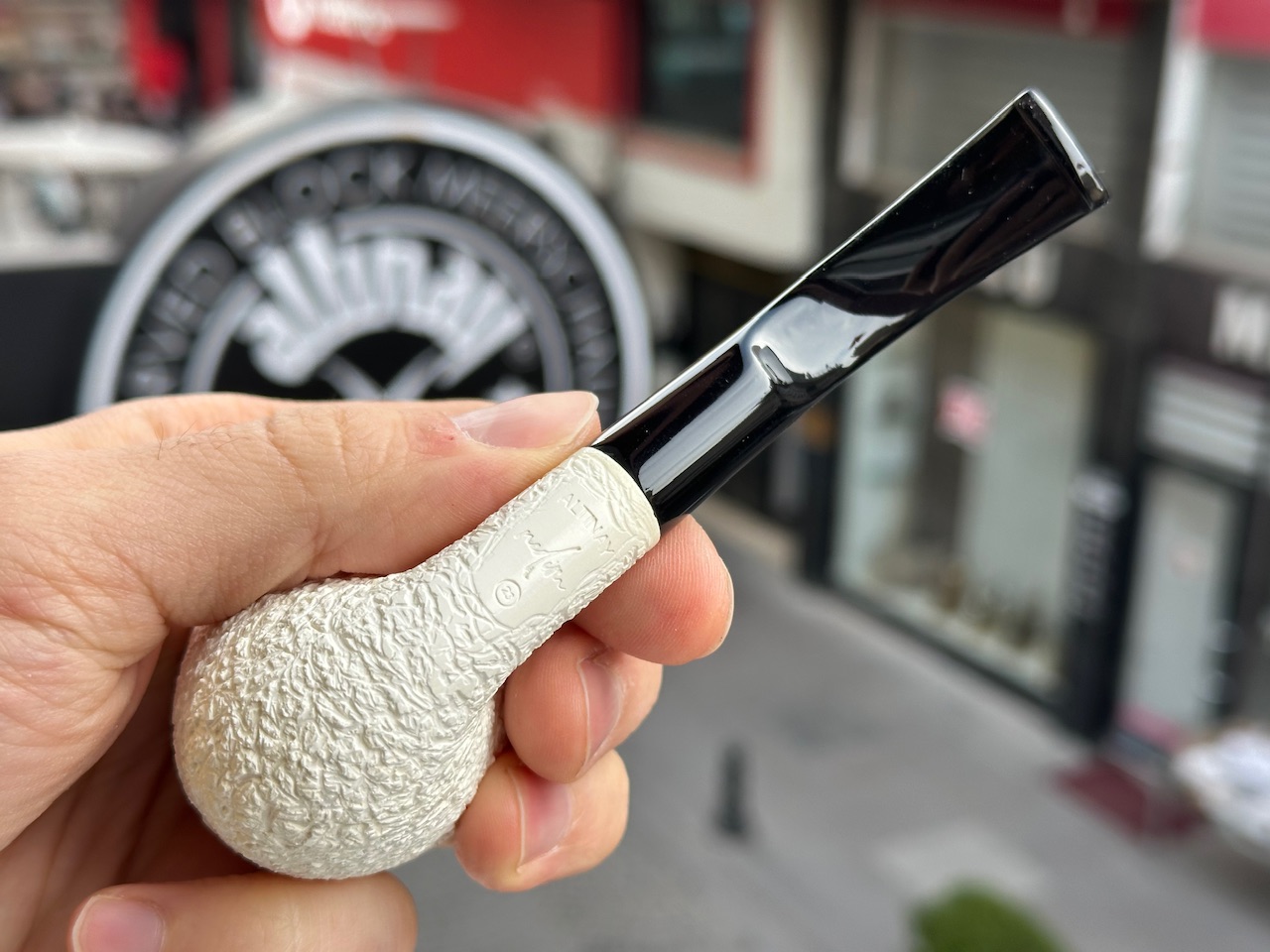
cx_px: 635
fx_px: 1761
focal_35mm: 48
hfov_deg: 39.7
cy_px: 476
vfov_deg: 30.3
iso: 64
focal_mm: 6.86
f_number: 1.78
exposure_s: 1/380
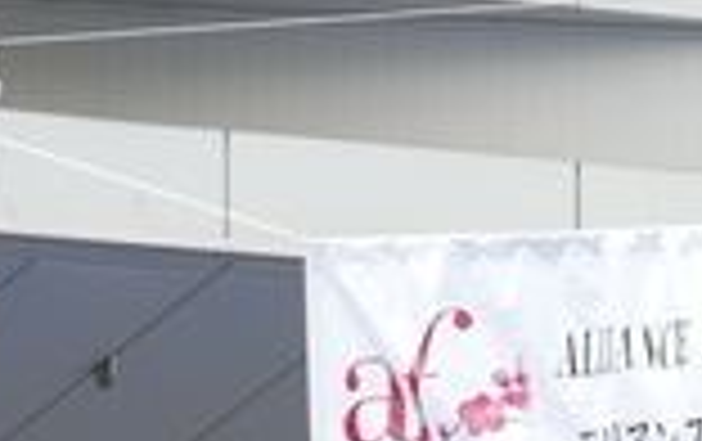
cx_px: 144
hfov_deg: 4.3
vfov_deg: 2.7
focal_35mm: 489
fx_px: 9369
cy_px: 992
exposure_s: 1/125
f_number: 5.6
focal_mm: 60
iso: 250
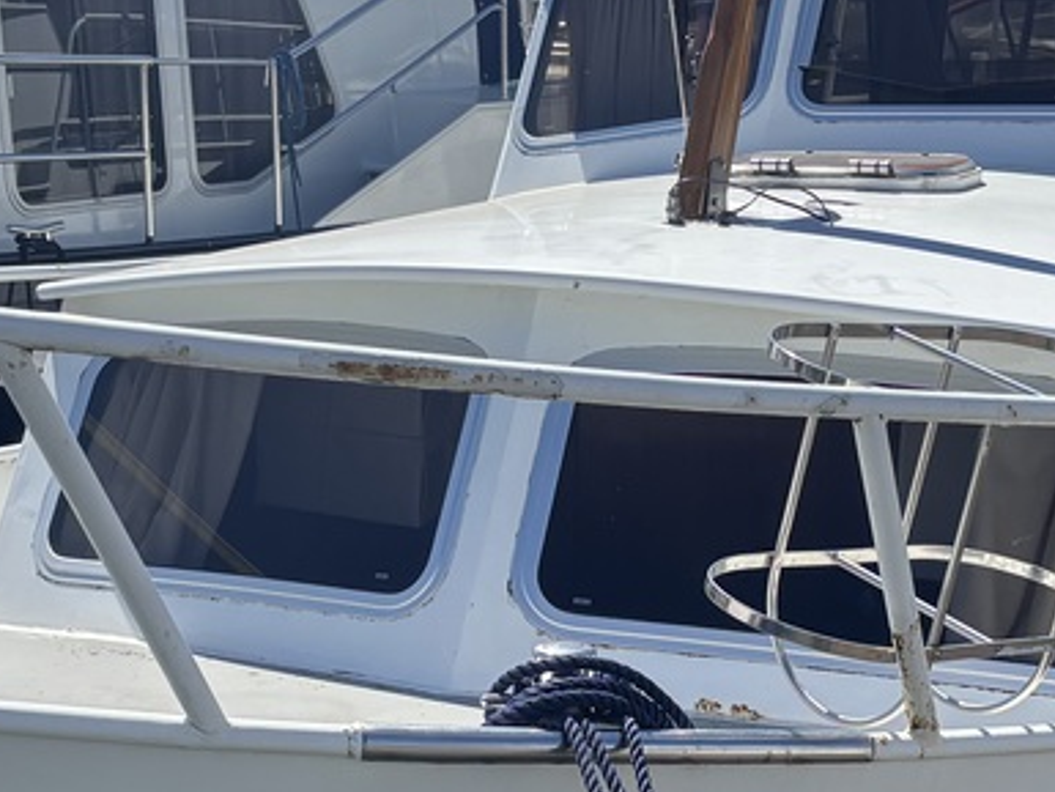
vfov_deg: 18.1
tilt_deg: -13.6
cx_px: 595
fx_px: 2469
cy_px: 586
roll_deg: -0.2
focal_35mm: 81
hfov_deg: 24.1
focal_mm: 5.96
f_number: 1.6
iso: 50
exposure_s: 1/3534
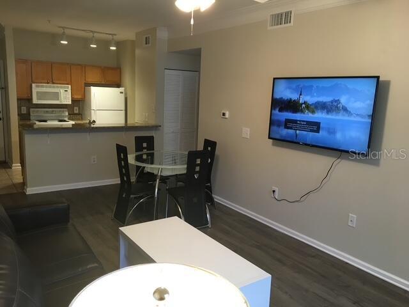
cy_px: 154
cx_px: 204
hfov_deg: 61.7
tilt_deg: -9.9
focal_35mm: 29
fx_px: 343
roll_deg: -3.3
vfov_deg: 48.2
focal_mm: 4.15
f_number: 2.2
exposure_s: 1/30
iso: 80
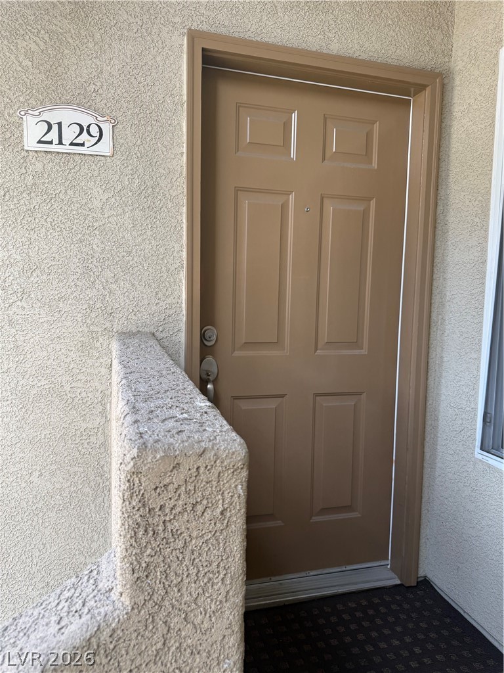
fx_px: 466
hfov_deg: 56.8
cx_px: 252
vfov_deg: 71.6
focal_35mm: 24
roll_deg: -1.7
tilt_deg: -4.3
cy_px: 336
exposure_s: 1/121
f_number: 1.78
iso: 100
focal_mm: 6.76
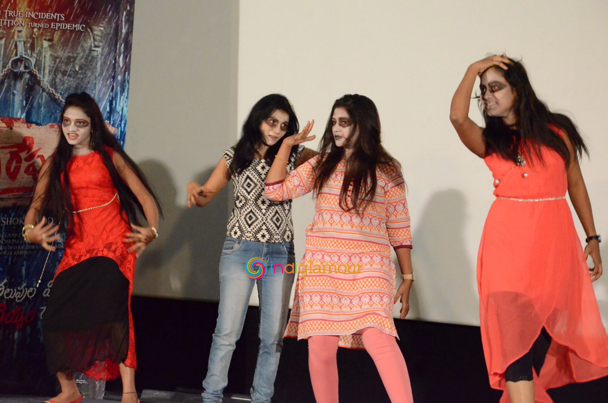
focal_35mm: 120
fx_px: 2023
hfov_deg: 17.1
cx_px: 304
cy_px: 202
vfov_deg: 11.4
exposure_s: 1/125
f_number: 6.3
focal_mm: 80
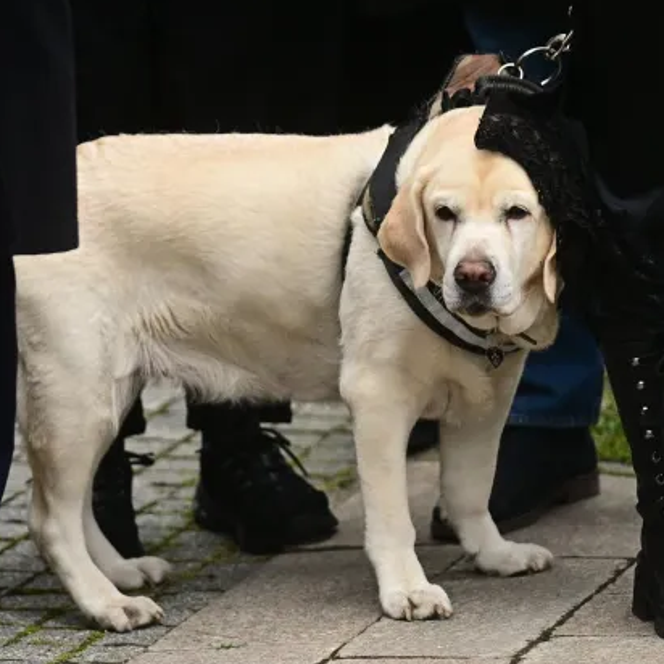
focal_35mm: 282
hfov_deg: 6.2
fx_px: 6120
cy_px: 322
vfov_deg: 6.2
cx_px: 446
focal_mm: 120
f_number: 2.8
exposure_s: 1/3200
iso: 640
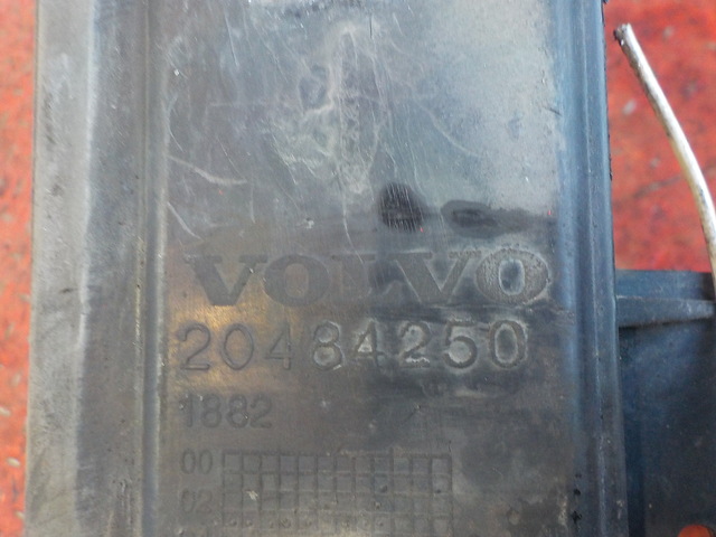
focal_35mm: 30
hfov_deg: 60.0
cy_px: 268
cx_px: 358
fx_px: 621
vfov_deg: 46.8
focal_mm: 4.1
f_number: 3.3
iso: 400
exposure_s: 1/25
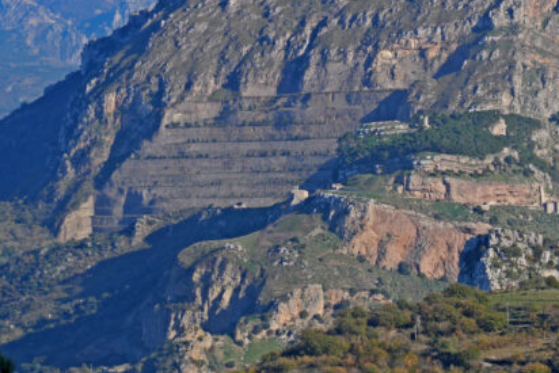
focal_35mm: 164
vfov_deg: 8.4
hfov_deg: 12.3
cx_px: 619
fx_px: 2547
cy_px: 112
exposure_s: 1/640
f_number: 5.6
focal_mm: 44
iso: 100
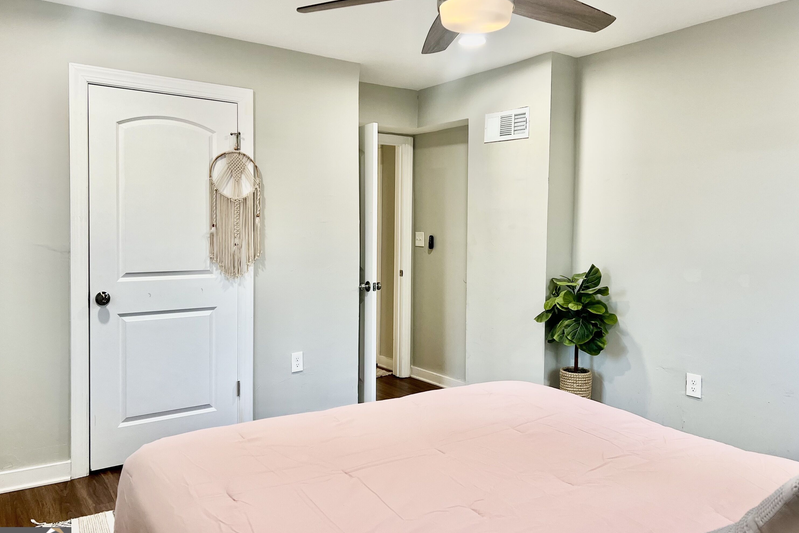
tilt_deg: -1.5
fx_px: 621
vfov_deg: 46.4
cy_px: 248
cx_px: 392
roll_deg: +0.0
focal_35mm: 28
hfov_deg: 65.5
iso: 125
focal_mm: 5.7
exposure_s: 1/120
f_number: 1.5
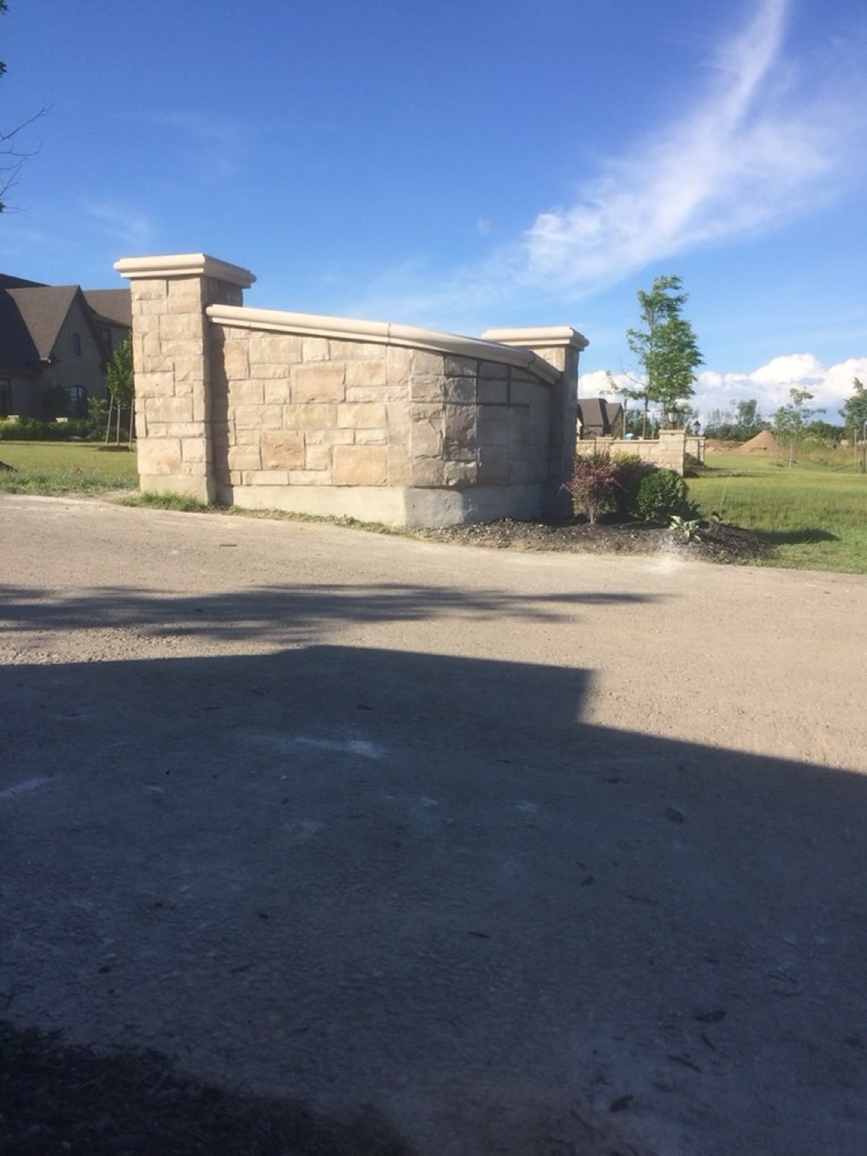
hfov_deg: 48.2
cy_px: 578
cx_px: 434
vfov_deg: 61.7
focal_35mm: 29
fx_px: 968
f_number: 2.2
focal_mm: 4.15
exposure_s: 1/1466
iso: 32
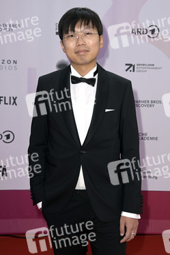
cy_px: 135
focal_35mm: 62
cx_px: 81
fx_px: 440
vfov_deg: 32.4
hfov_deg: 21.9
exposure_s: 1/200
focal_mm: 58
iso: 250
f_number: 5.6
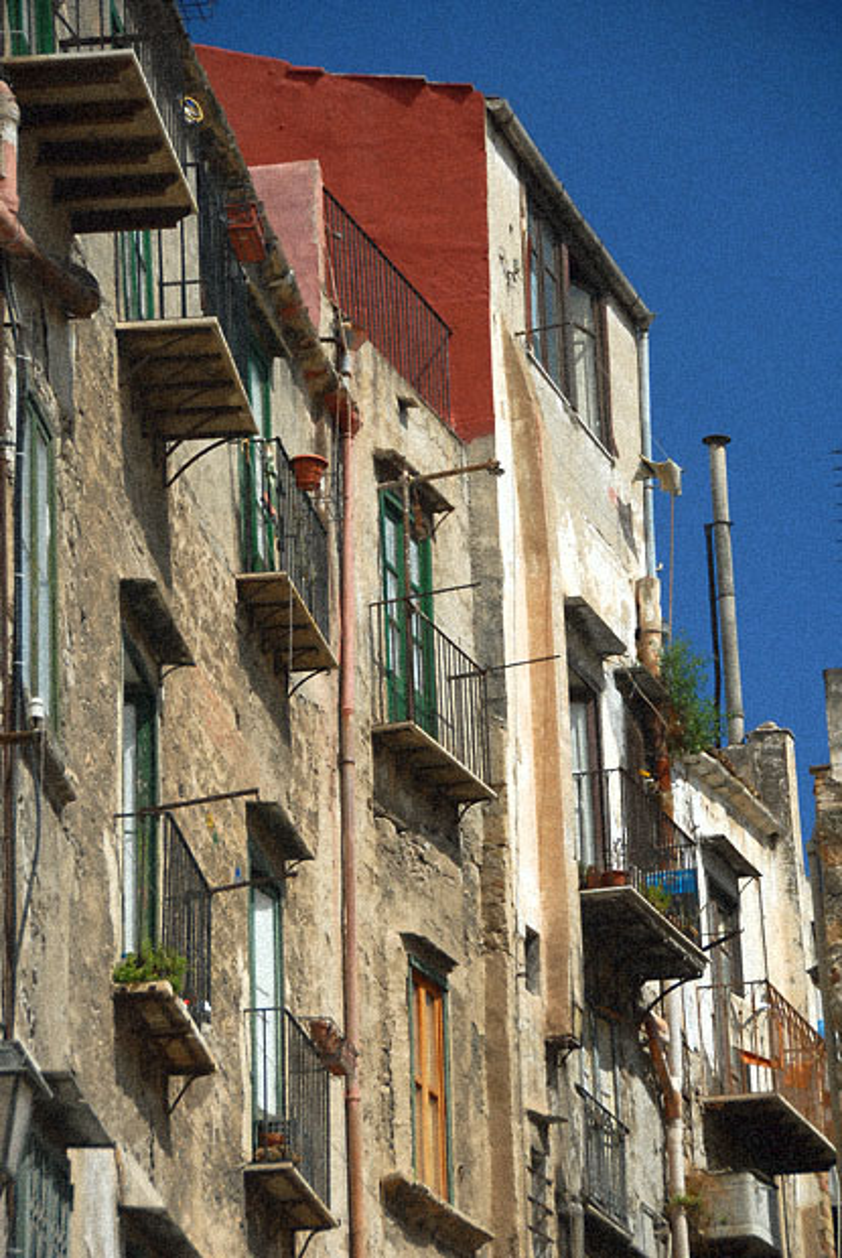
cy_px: 629
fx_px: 4303
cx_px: 421
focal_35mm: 123
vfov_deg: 16.6
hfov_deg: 11.2
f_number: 5
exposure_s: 1/1250
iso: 400
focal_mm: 82
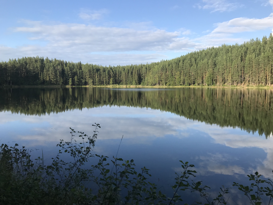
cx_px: 136
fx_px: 221
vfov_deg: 49.7
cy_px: 102
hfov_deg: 63.4
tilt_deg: -3.7
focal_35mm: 28
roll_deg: -0.3
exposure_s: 1/1312
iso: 20
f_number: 1.8
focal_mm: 3.99
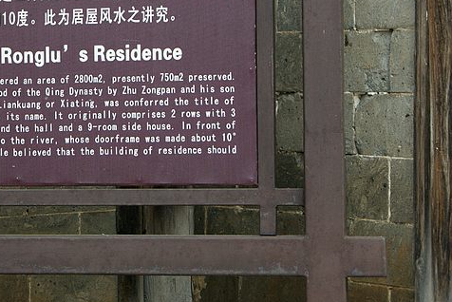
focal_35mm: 161
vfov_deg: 8.5
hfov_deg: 12.6
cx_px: 37
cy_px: 42
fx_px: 2023
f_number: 8
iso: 200
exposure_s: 1/200
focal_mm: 50
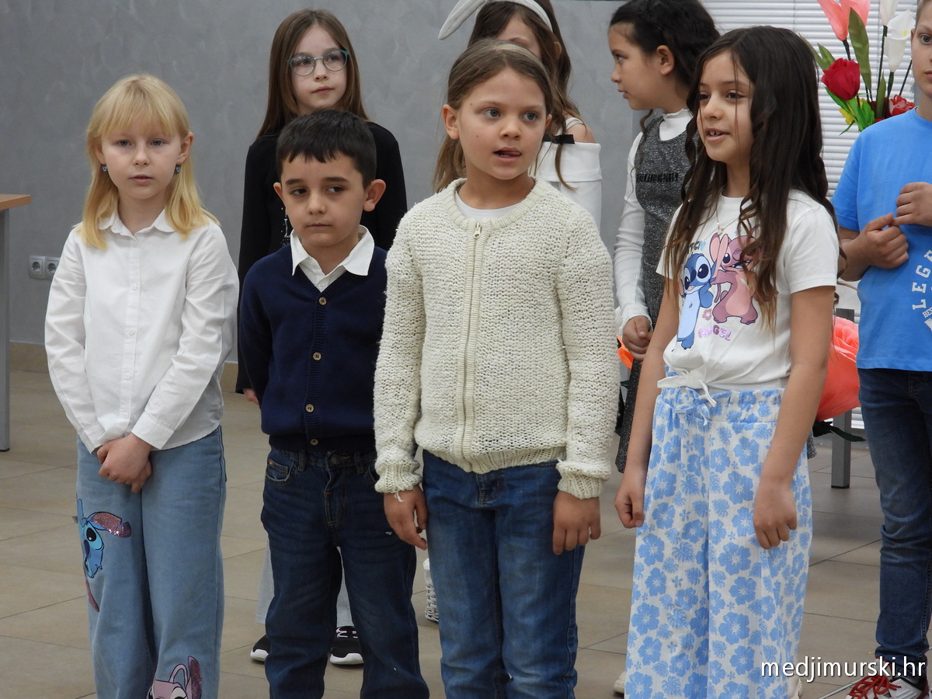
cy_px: 350
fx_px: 2827
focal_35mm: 105
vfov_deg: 14.1
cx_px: 466
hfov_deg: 18.7
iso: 320
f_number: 4
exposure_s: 1/60
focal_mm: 18.9
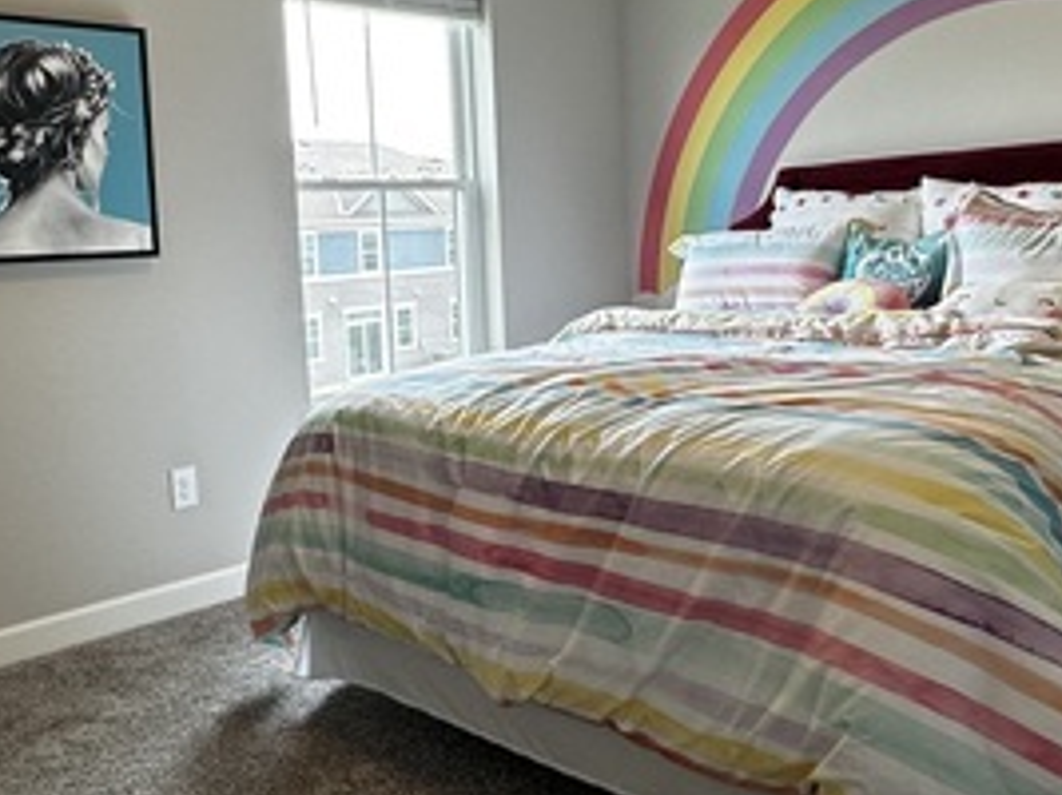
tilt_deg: -5.0
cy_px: 334
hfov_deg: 52.3
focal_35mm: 35
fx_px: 1073
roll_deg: +2.9
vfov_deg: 40.6
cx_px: 424
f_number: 2.2
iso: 100
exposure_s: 1/120
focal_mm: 2.22
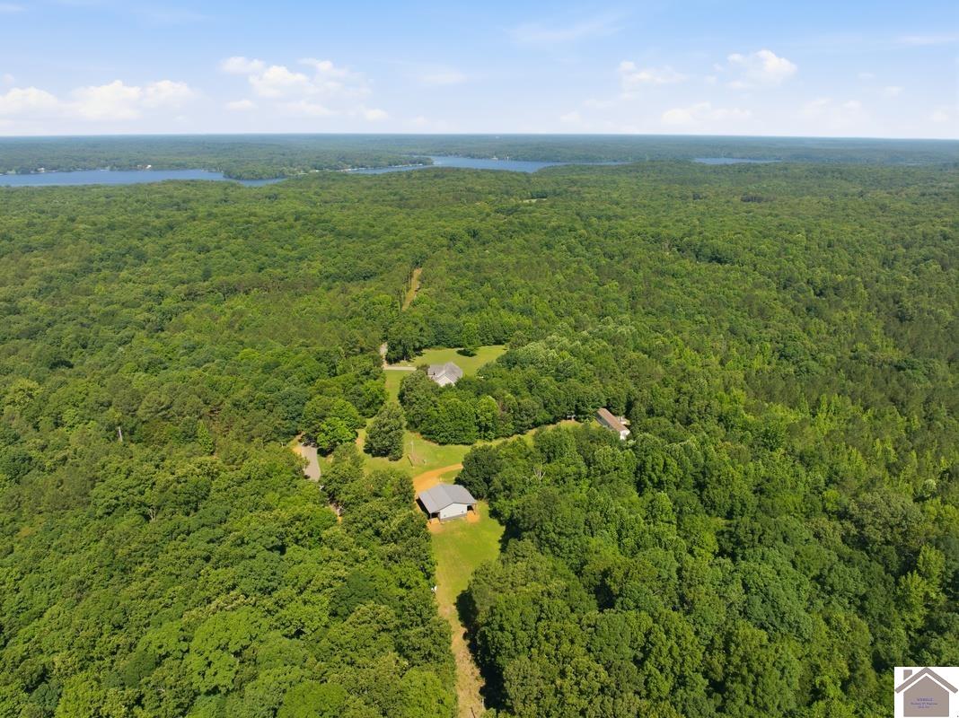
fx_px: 665
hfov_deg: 71.6
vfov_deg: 56.8
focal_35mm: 24
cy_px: 359
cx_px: 480
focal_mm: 12.3
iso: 100
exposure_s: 1/160
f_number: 9
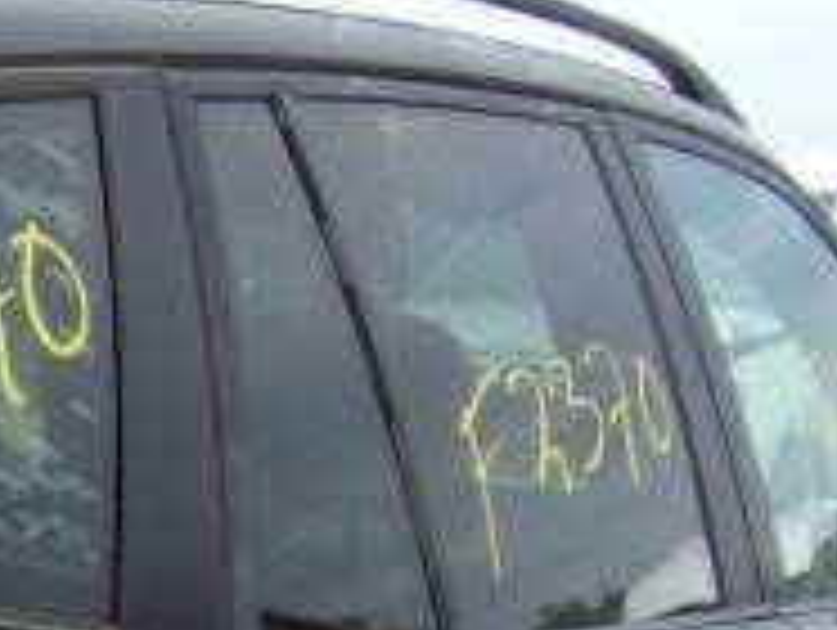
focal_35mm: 103
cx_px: -234
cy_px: 1089
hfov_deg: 17.9
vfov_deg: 13.2
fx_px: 2494
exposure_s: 1/340
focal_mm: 4.3
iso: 80
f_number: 3.3
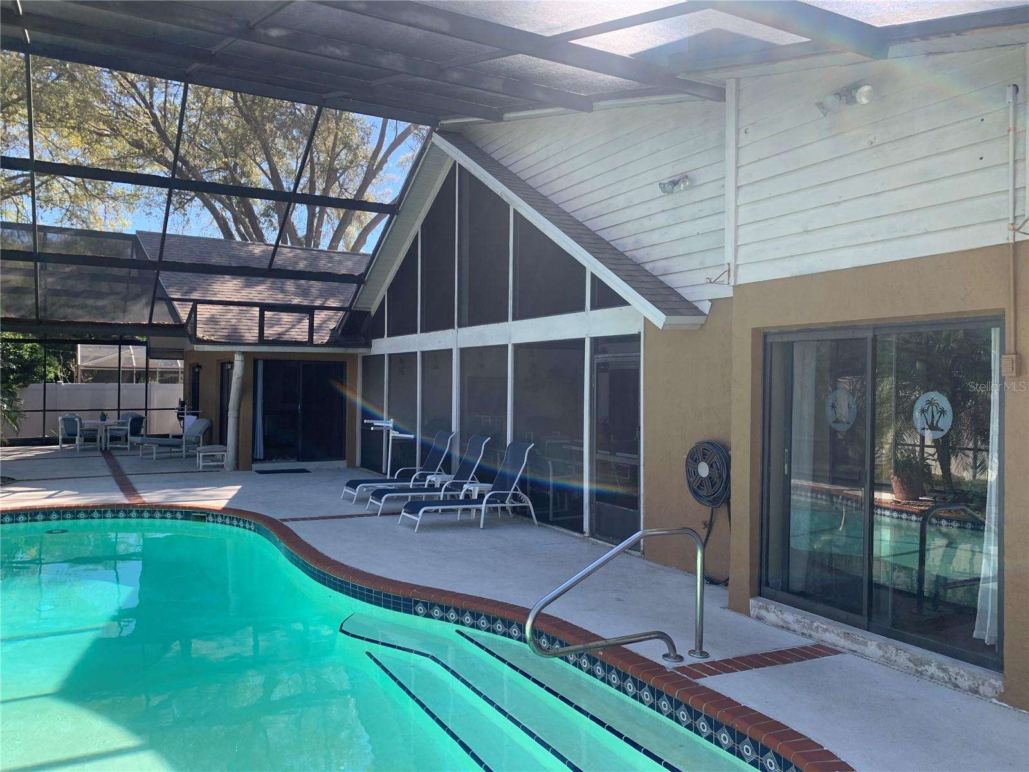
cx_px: 514
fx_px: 773
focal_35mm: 26
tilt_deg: -0.1
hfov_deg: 67.3
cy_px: 386
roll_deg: -0.2
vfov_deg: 53.1
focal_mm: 4.25
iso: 25
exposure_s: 1/404
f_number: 1.8
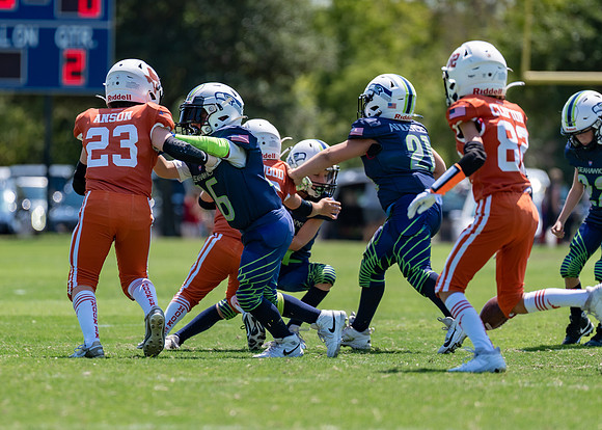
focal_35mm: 373
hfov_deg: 5.4
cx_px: 281
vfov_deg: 3.9
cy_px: 229
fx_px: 6371
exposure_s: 1/1250
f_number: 3.2
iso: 100
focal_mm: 200
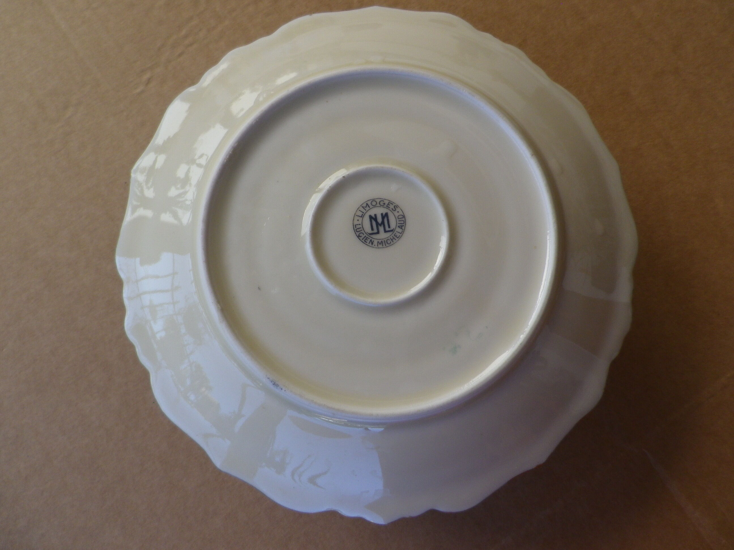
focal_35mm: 25
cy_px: 275
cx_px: 367
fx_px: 530
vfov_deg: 54.9
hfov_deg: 69.4
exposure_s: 1/200
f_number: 3.5
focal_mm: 4.5
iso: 80
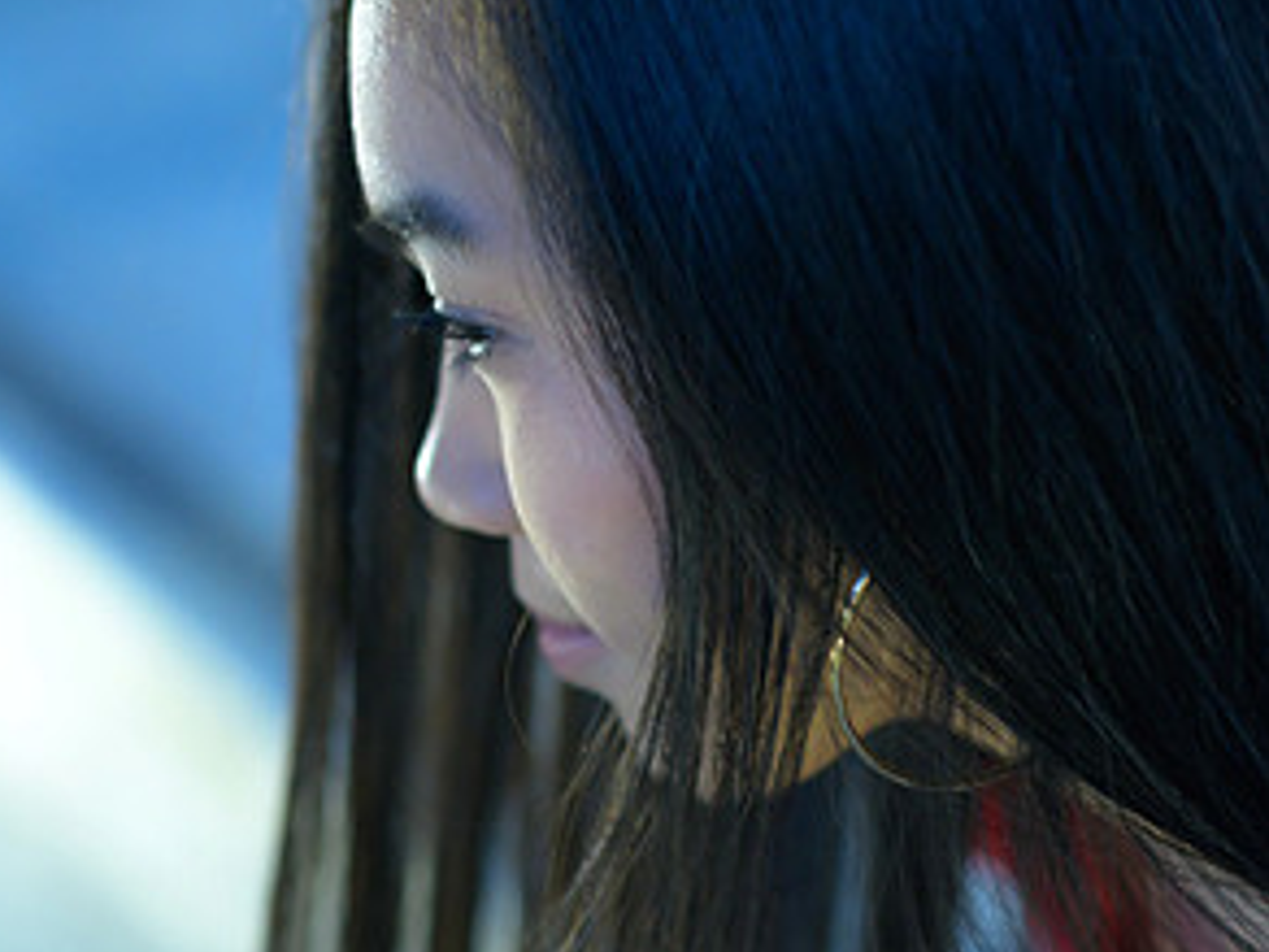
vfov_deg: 11.8
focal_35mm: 126
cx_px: 626
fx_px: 4619
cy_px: 443
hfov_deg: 15.6
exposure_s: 1/25
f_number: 2.8
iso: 400
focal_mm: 85
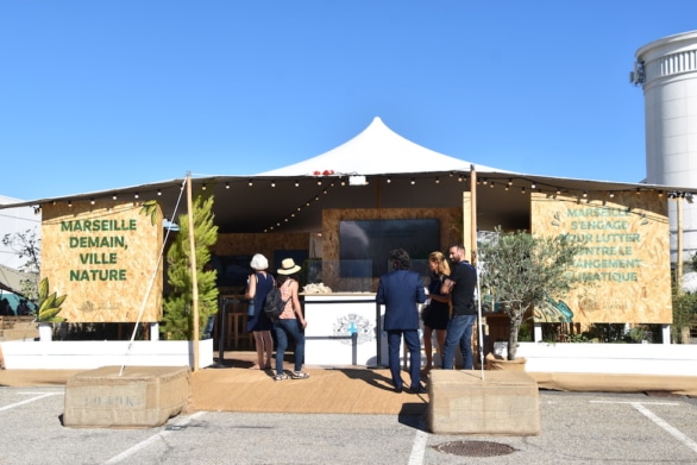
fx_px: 833
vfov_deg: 31.2
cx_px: 347
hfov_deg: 45.4
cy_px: 237
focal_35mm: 43
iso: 100
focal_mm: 28
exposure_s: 1/320
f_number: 9
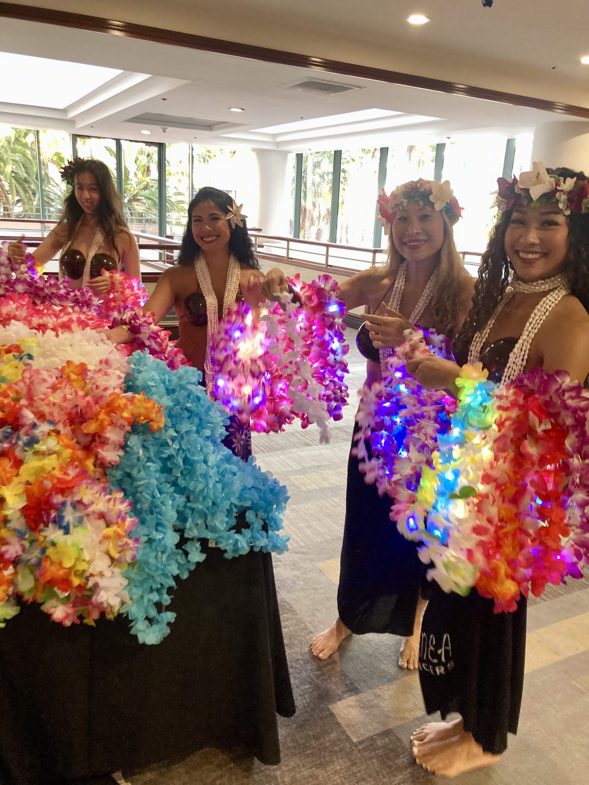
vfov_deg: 63.4
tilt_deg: -11.7
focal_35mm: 28
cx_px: 294
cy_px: 392
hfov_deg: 49.7
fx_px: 635
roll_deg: -3.7
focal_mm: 3.99
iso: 160
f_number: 1.8
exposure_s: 1/60
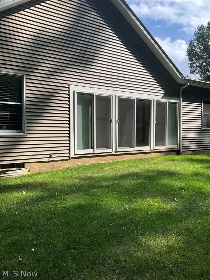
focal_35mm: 29
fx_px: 235
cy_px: 140
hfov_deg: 48.2
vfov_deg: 61.7
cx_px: 105
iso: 25
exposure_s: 1/1035
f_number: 1.8
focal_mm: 3
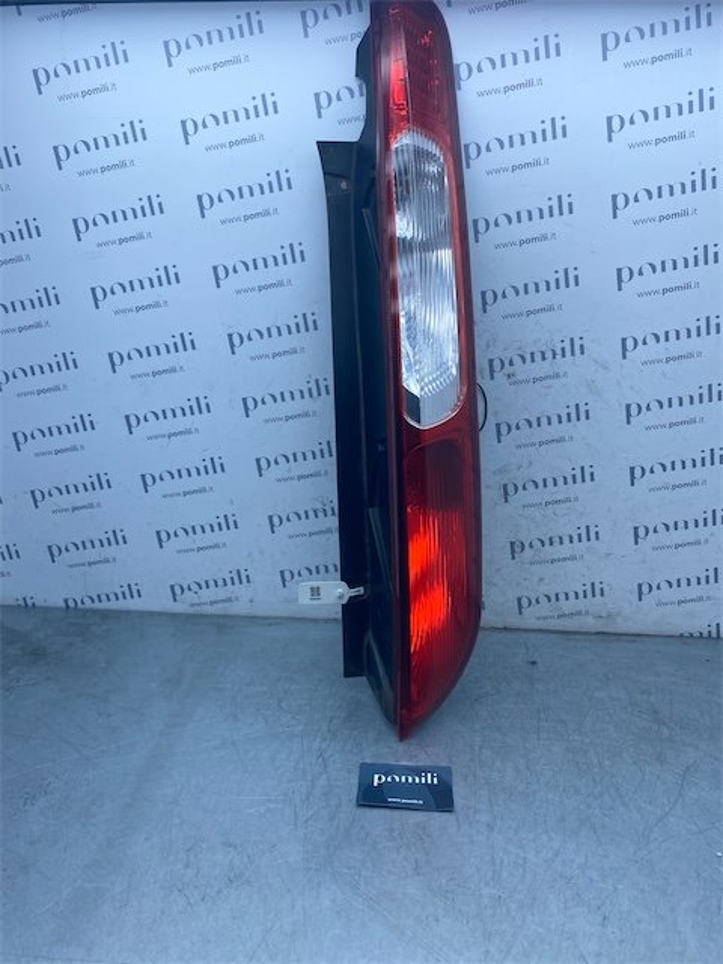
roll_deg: -0.4
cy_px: 482
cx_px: 362
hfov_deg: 53.1
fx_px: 724
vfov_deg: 67.3
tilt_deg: -17.9
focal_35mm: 26
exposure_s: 1/1287
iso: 32
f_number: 1.8
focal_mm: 4.25
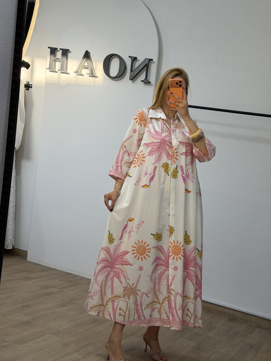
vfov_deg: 39.7
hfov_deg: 30.3
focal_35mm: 48
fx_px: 501
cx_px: 136
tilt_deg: -19.9
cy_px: 180
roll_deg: -8.4
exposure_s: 1/171
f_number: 1.78
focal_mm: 6.76
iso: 64
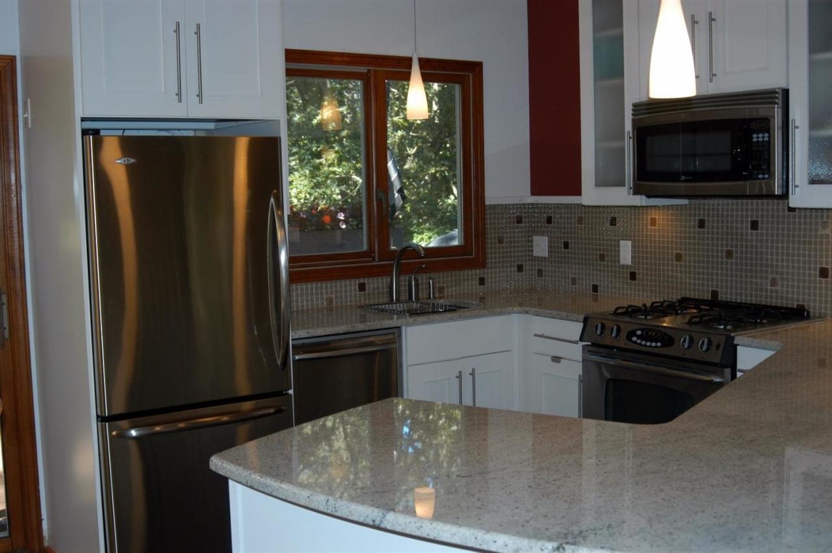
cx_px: 416
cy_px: 276
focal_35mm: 42
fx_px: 969
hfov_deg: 46.5
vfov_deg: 31.8
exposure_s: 1/60
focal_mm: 28
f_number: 4.5
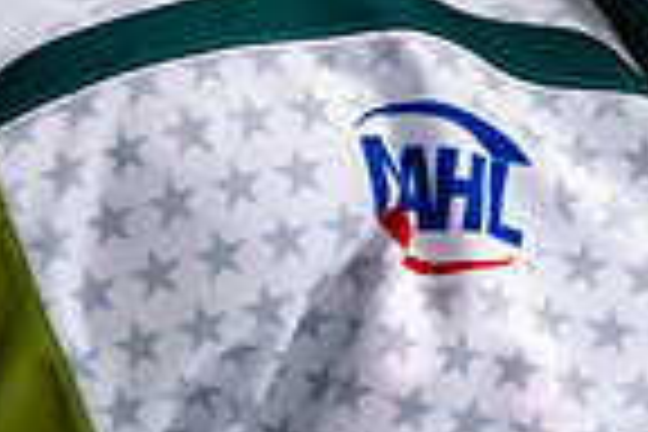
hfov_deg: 1.8
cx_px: 554
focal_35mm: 1177
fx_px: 21184
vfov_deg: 1.2
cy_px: -367
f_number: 3.2
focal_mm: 195
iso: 2000
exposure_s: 1/800
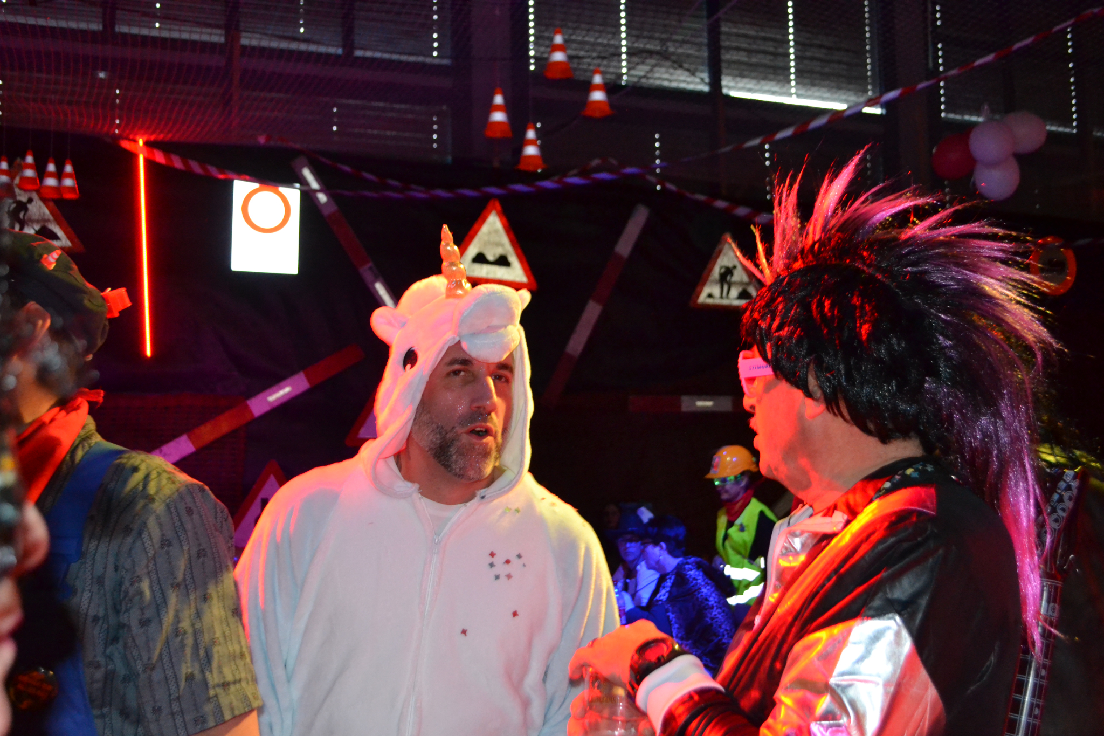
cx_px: 552
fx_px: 1196
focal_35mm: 39
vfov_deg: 34.2
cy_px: 368
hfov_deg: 49.6
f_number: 4.2
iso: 3200
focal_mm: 26
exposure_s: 1/60
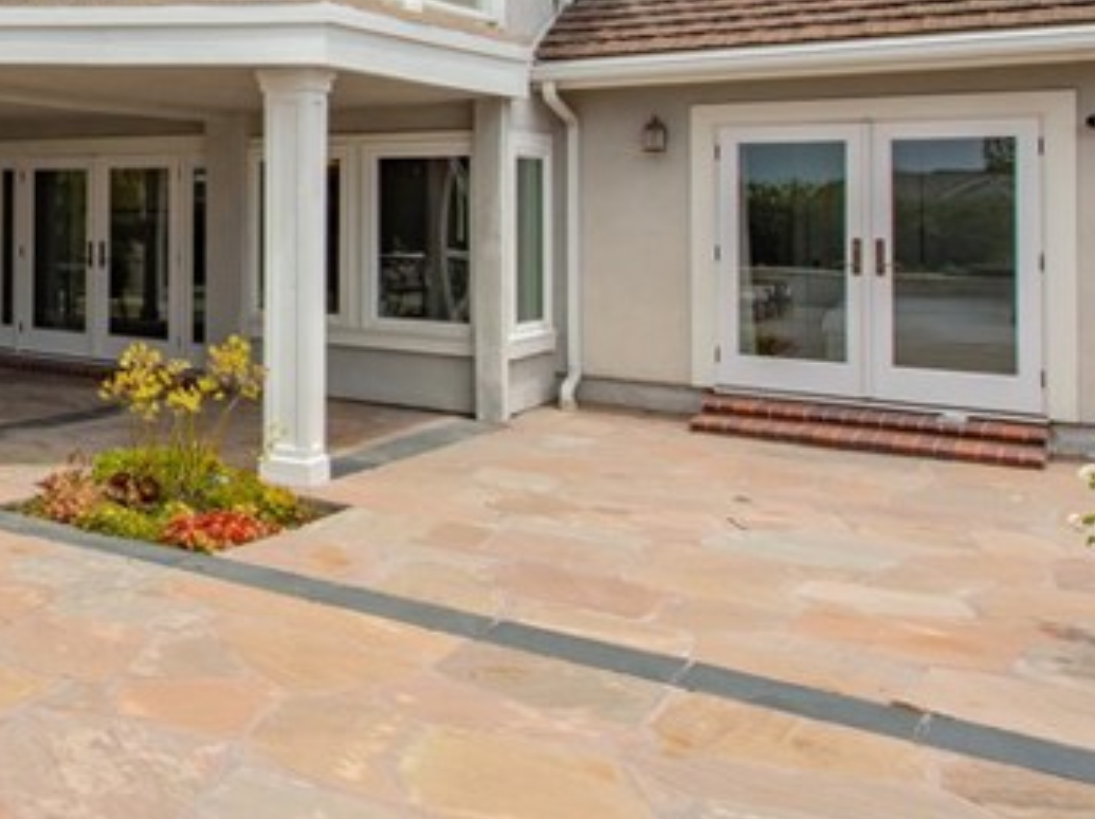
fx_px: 1264
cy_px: 176
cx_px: -213
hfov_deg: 36.4
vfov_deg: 34.9
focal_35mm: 40
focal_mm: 14
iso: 200
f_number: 11
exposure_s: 1/500
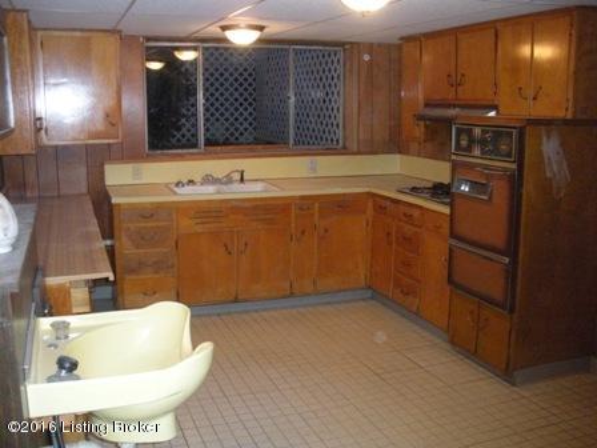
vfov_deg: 39.7
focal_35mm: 36
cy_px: 224
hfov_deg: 51.4
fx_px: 621
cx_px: 298
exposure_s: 1/60
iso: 710
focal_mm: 6.3
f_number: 3.5
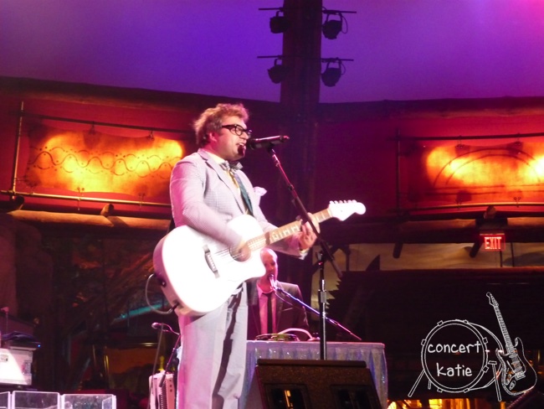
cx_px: 272
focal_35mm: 84
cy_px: 204
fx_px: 1321
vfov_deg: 17.6
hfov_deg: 23.3
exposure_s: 1/6
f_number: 4.7
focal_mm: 14.2
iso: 800
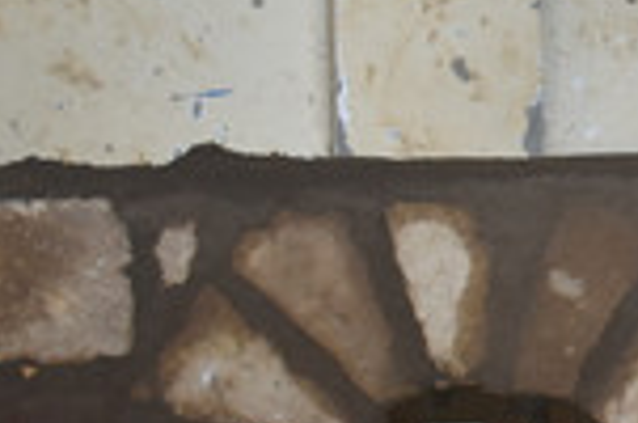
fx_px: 2706
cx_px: 1010
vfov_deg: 8.9
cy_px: 201
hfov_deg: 12.6
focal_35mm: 153
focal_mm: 24
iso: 800
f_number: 3.8
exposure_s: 1/200
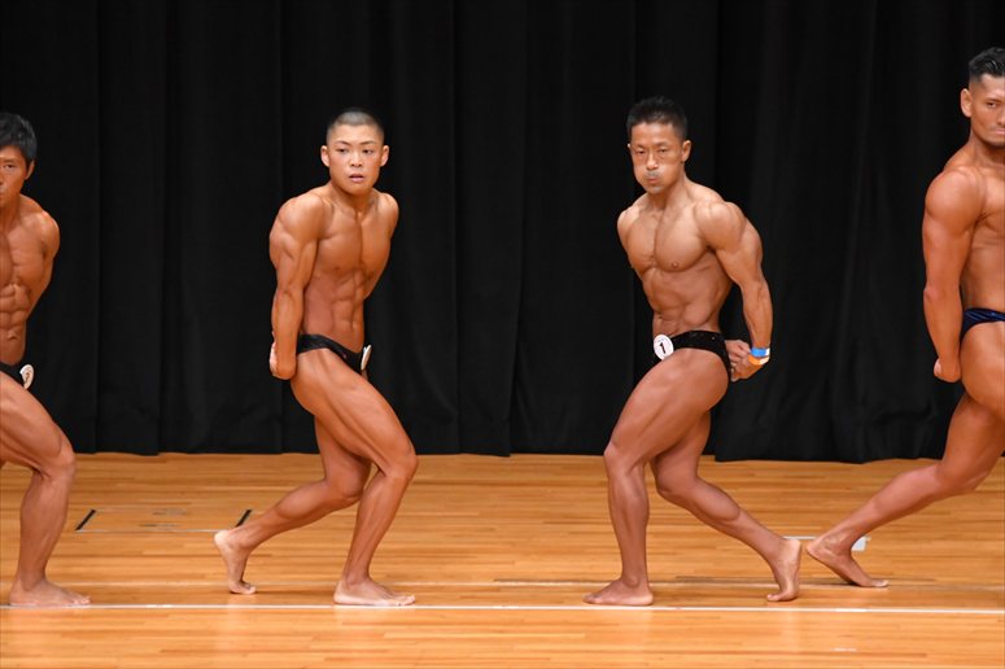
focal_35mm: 300
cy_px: 334
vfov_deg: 4.6
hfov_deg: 6.9
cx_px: 502
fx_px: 8371
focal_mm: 200
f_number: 5.6
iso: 4000
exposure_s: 1/400
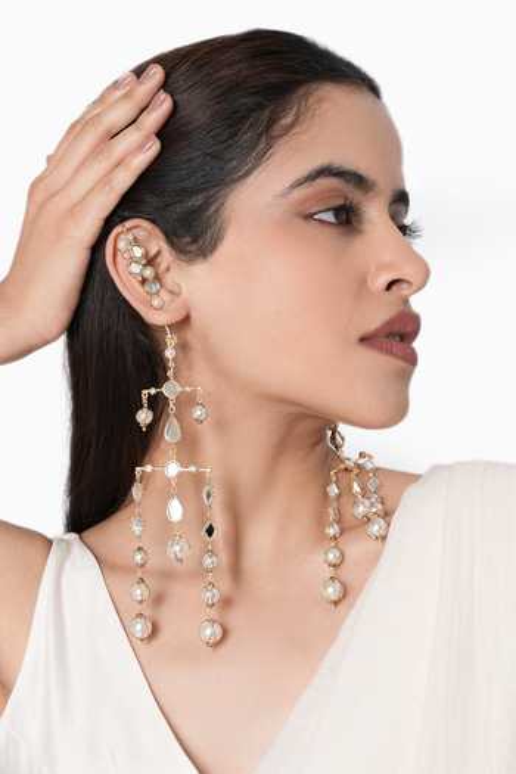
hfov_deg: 37.9
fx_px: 752
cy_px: 387
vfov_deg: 54.4
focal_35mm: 35
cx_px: 258
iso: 125
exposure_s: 1/125
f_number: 9.5
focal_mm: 35
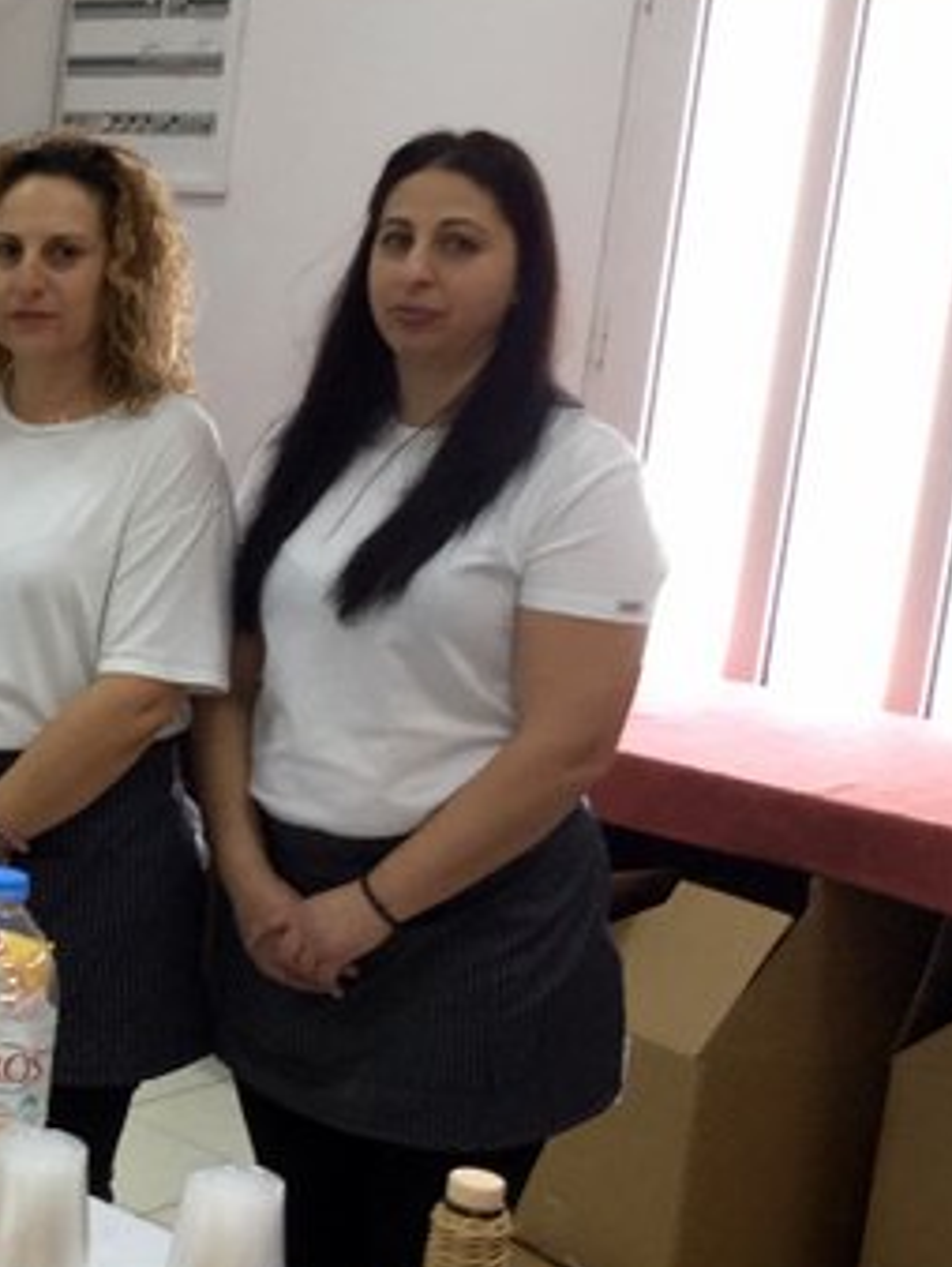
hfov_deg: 19.9
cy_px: 716
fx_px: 2417
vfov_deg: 29.3
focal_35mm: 66
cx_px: -375
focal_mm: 3.3
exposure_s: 1/33
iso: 64
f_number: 2.4
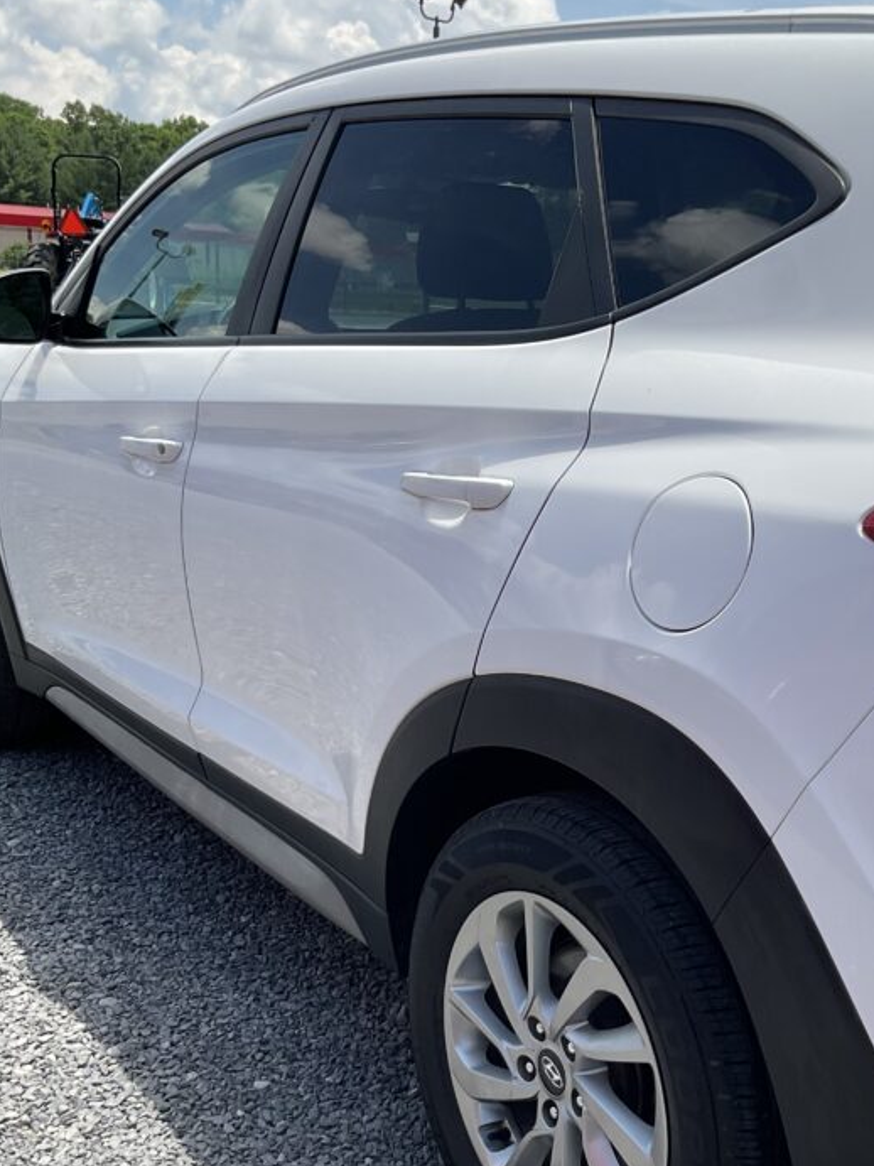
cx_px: 508
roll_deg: -2.6
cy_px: 739
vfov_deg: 43.5
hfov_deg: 33.5
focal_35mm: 43
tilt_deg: -18.2
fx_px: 1448
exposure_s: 1/1534
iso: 16
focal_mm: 3
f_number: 1.8
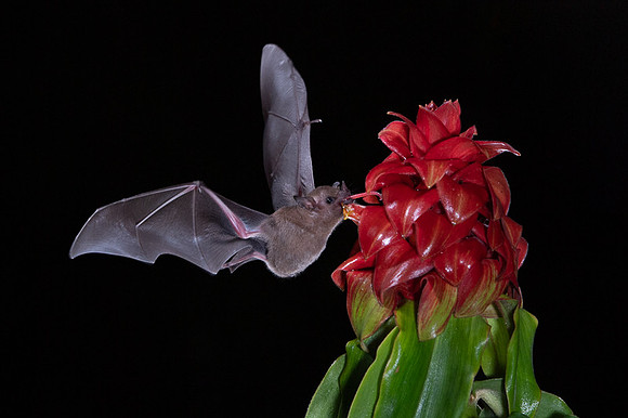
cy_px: 105
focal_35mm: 277
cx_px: 299
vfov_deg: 4.9
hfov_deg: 7.4
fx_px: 4835
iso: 800
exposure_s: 1/200
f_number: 8
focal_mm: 155
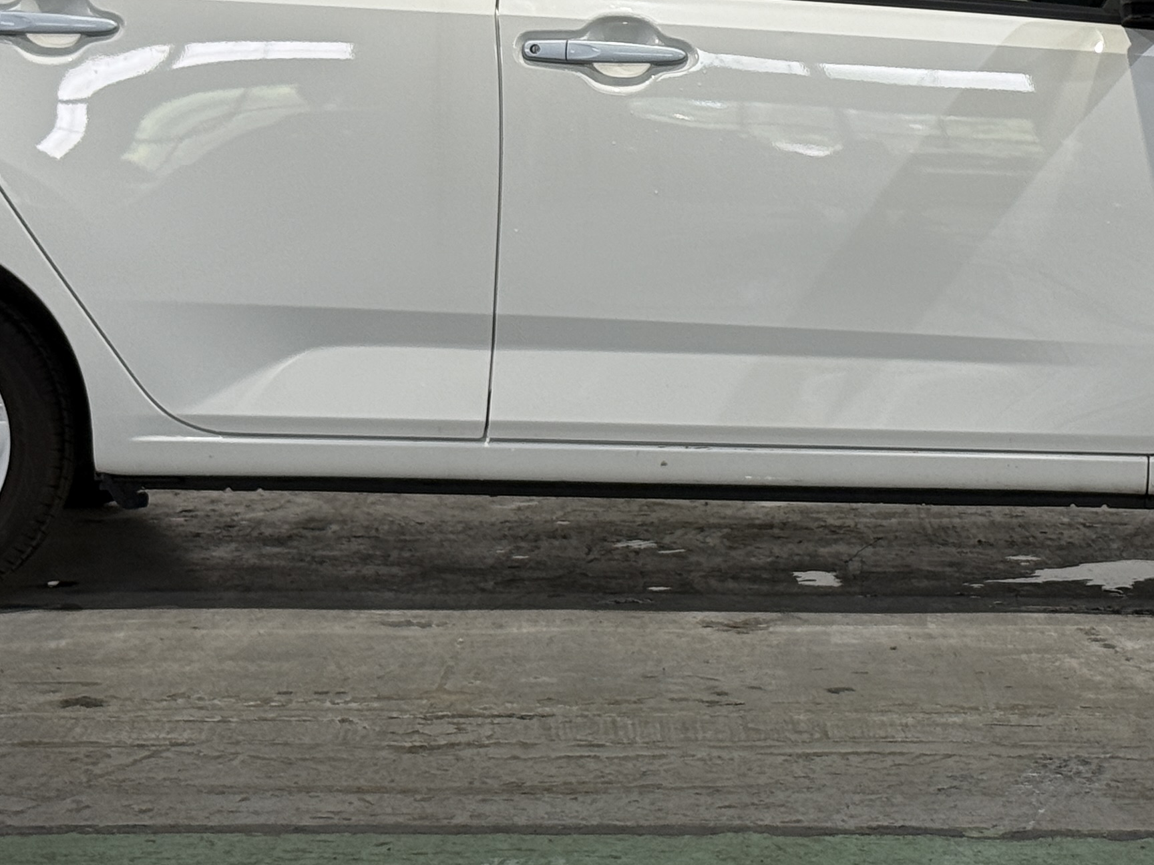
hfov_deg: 17.5
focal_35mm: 112
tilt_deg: -1.2
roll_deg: -0.5
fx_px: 3734
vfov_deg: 13.1
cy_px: 117
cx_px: 737
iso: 64
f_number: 1.78
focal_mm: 6.76
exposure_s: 1/60
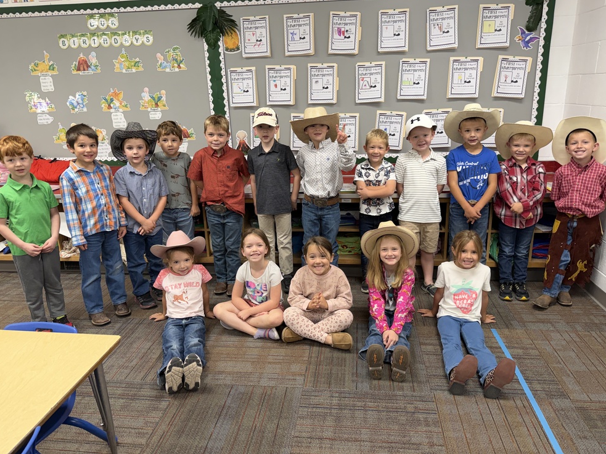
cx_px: 309
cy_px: 218
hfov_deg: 69.4
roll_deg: +2.1
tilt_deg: -17.0
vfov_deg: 54.9
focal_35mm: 25
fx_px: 438
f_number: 1.78
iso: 200
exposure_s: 1/120
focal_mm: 6.76
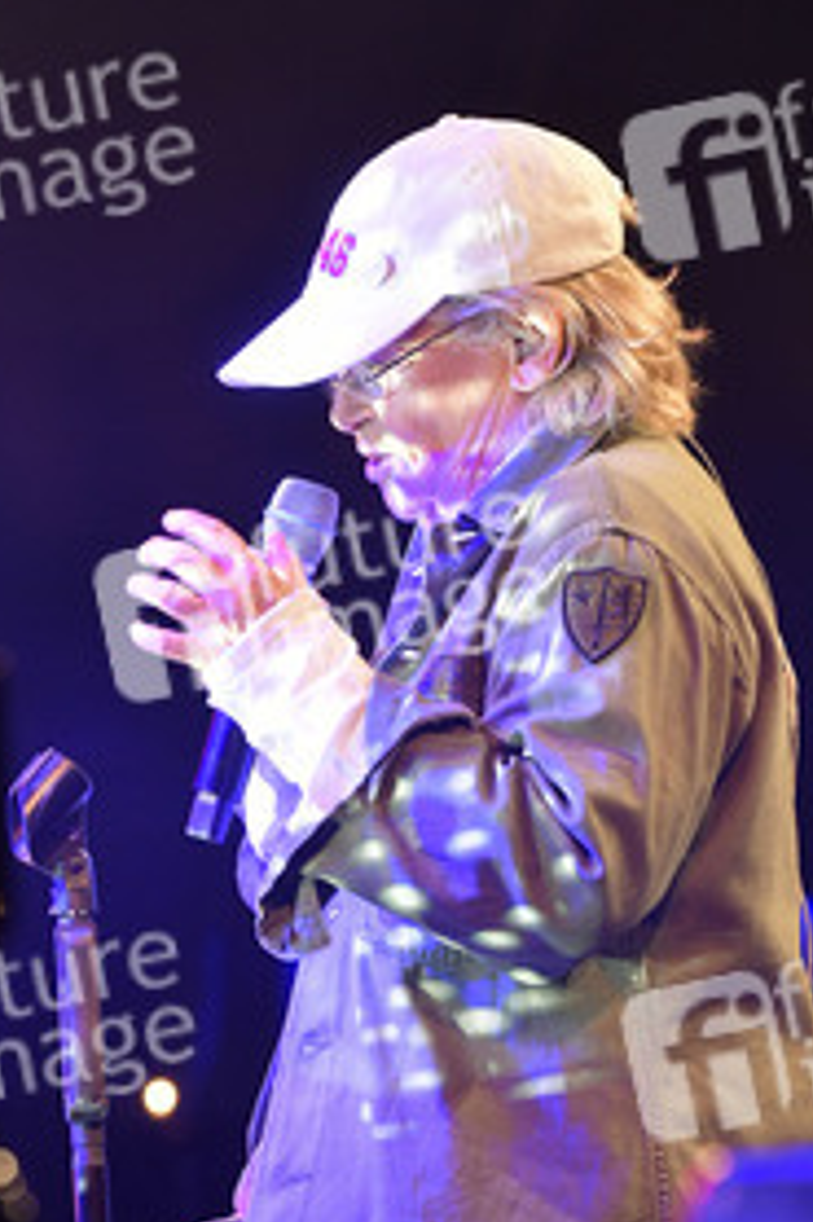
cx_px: 448
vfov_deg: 8.9
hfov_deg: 6.0
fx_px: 7800
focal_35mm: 230
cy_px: 818
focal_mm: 160
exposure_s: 1/250
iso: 3200
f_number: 6.3
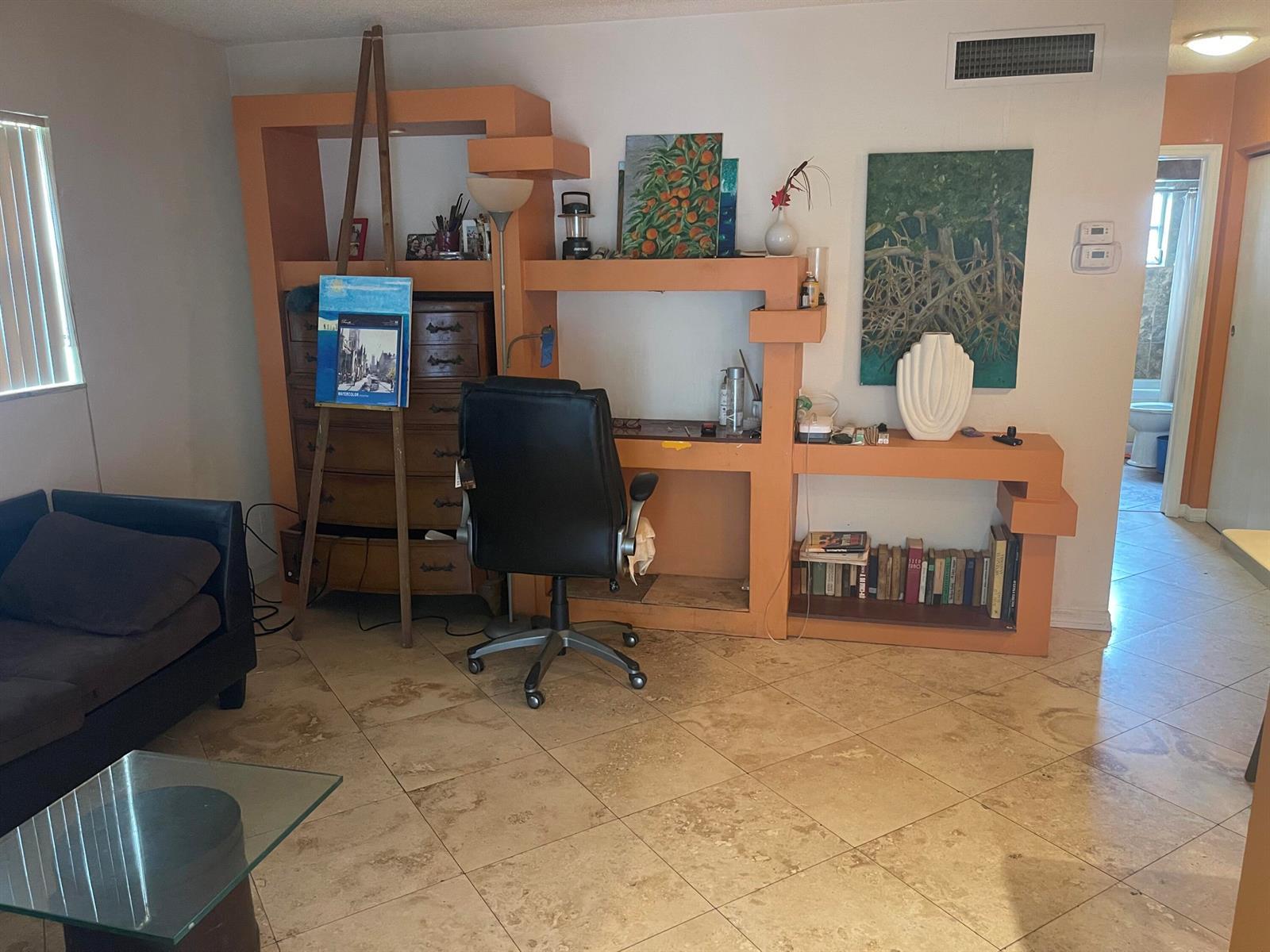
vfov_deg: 54.9
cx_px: 635
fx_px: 917
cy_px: 476
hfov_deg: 69.4
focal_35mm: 25
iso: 400
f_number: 1.6
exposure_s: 1/40
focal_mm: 5.1
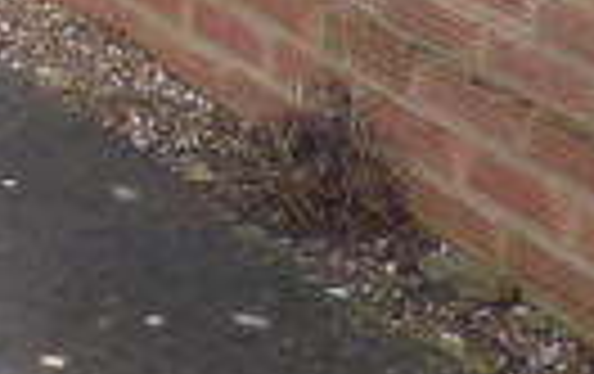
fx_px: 3195
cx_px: -1305
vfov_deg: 6.5
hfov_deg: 8.5
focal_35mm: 197
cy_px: -311
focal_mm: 4.3
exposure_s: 1/100
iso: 100
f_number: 3.3
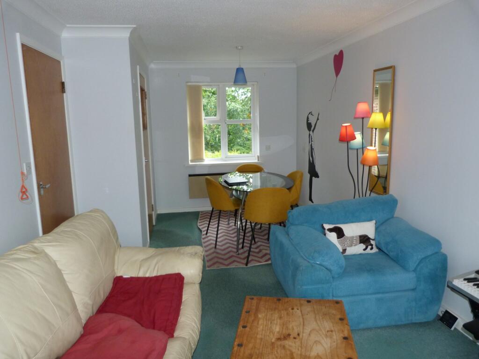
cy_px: 180
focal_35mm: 25
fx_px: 346
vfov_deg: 54.9
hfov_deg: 69.4
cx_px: 240
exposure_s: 1/60
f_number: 2.8
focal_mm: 4.5
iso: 160
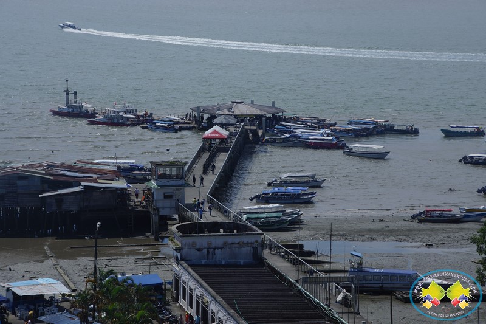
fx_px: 1822
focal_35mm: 135
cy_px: 162
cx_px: 243
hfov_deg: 15.2
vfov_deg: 10.2
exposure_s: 1/320
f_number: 13
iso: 100
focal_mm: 90
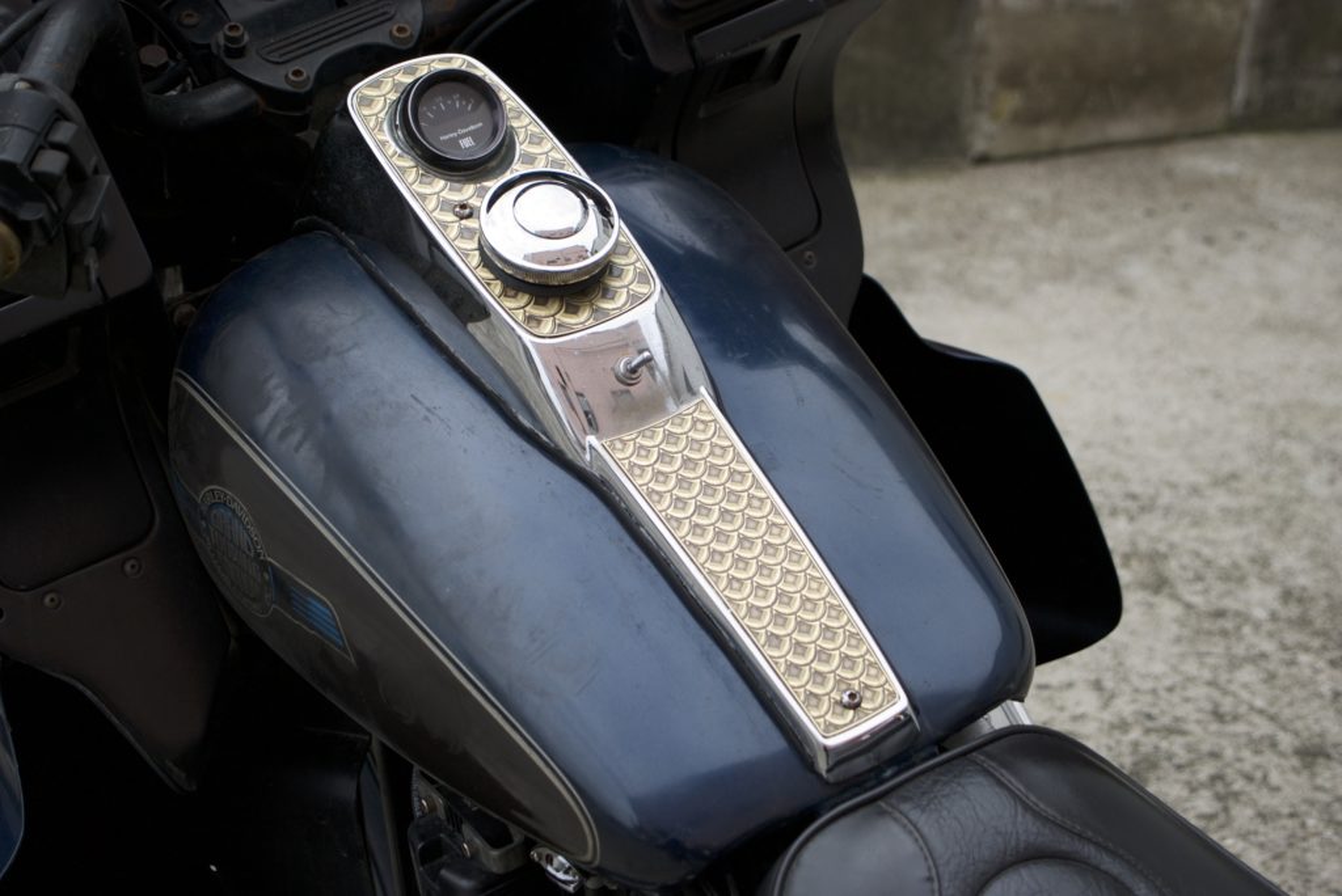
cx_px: 671
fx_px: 2518
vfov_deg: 20.2
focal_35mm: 68
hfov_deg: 29.8
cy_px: 448
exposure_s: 1/500
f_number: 5.6
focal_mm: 45
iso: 200
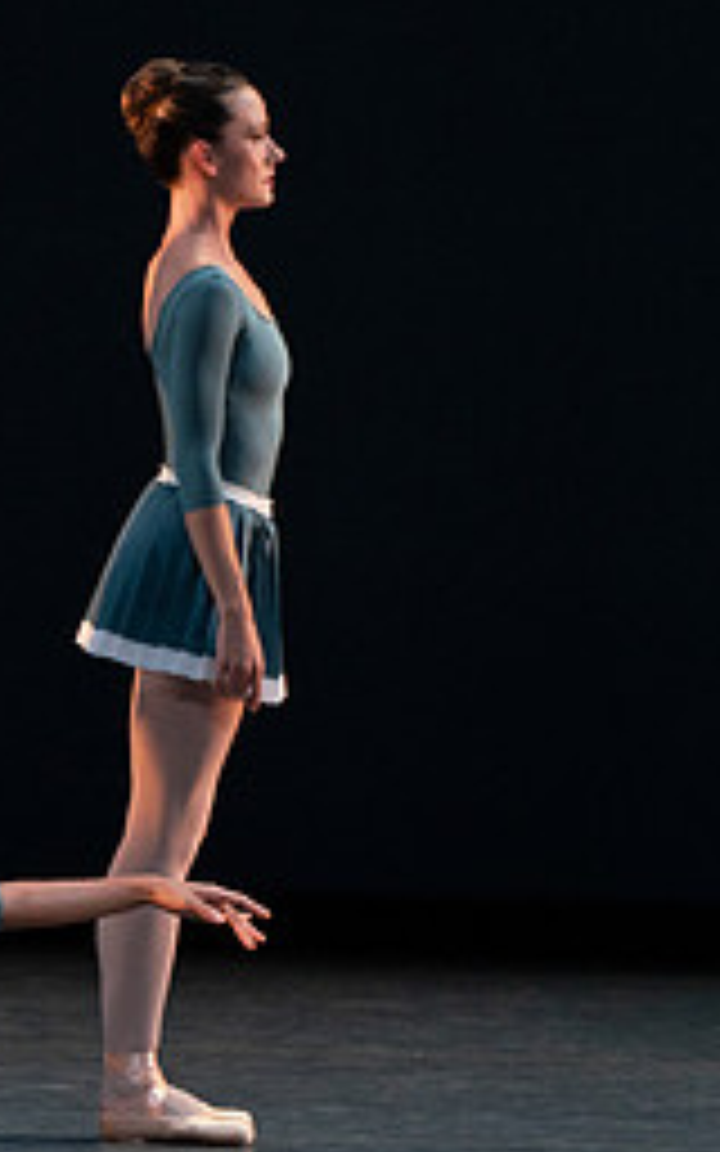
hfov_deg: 1.6
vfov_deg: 2.6
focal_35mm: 814
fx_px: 25556
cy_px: 664
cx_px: -202
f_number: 7.1
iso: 5000
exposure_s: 1/400
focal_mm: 352
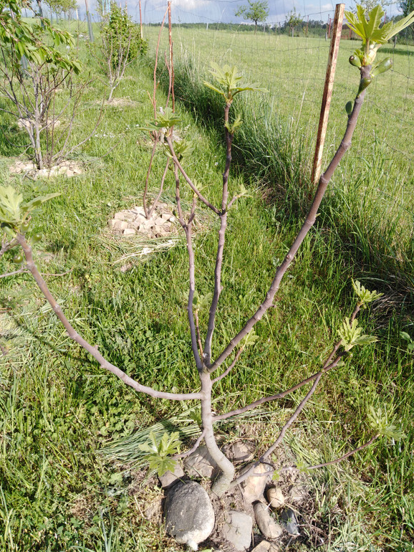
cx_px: 208
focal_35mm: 27
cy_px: 268
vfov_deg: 65.3
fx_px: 430
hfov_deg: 51.4
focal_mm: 3.46
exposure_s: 1/740
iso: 100
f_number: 2.2
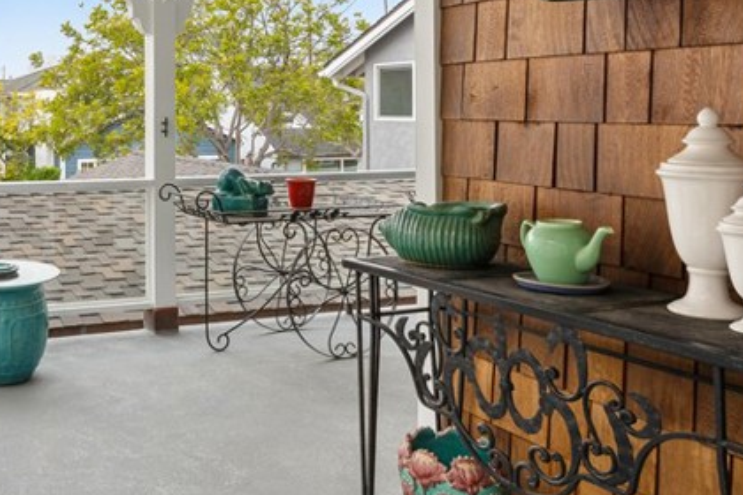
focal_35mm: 39
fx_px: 805
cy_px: 141
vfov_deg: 33.7
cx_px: 87
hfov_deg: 45.3
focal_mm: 16
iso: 100
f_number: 7.1
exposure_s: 1/100
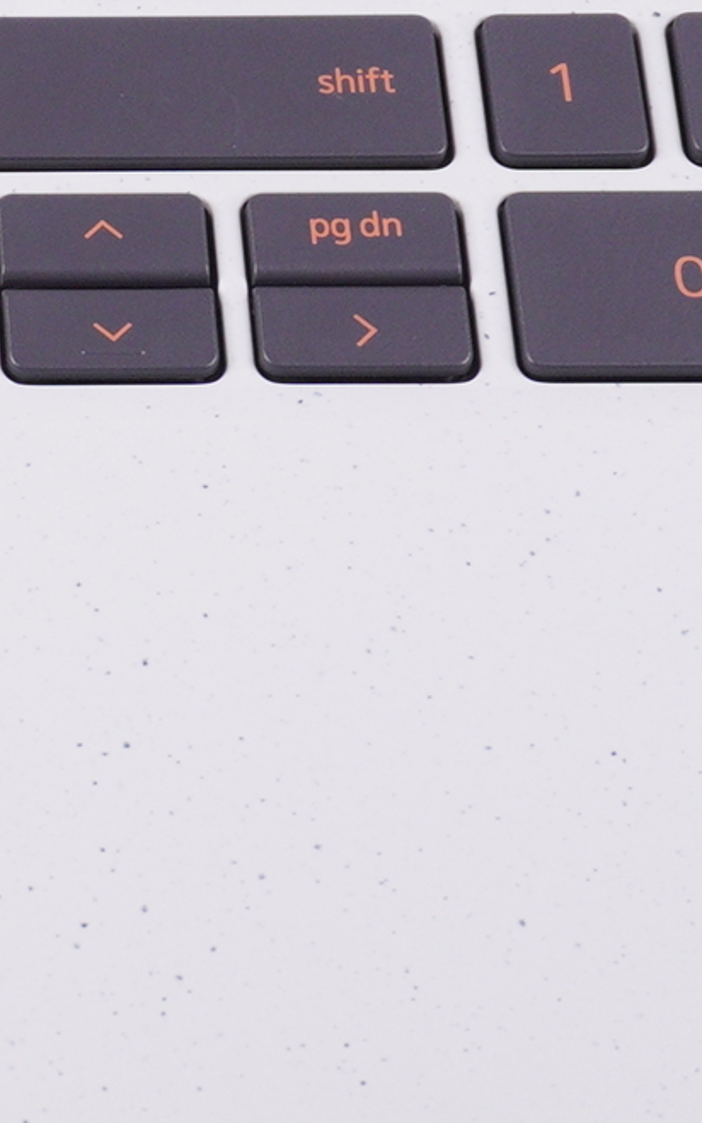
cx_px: -680
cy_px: 194
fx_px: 5764
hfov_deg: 6.8
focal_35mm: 188
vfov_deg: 11.1
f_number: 5.6
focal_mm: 27
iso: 320
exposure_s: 1/250
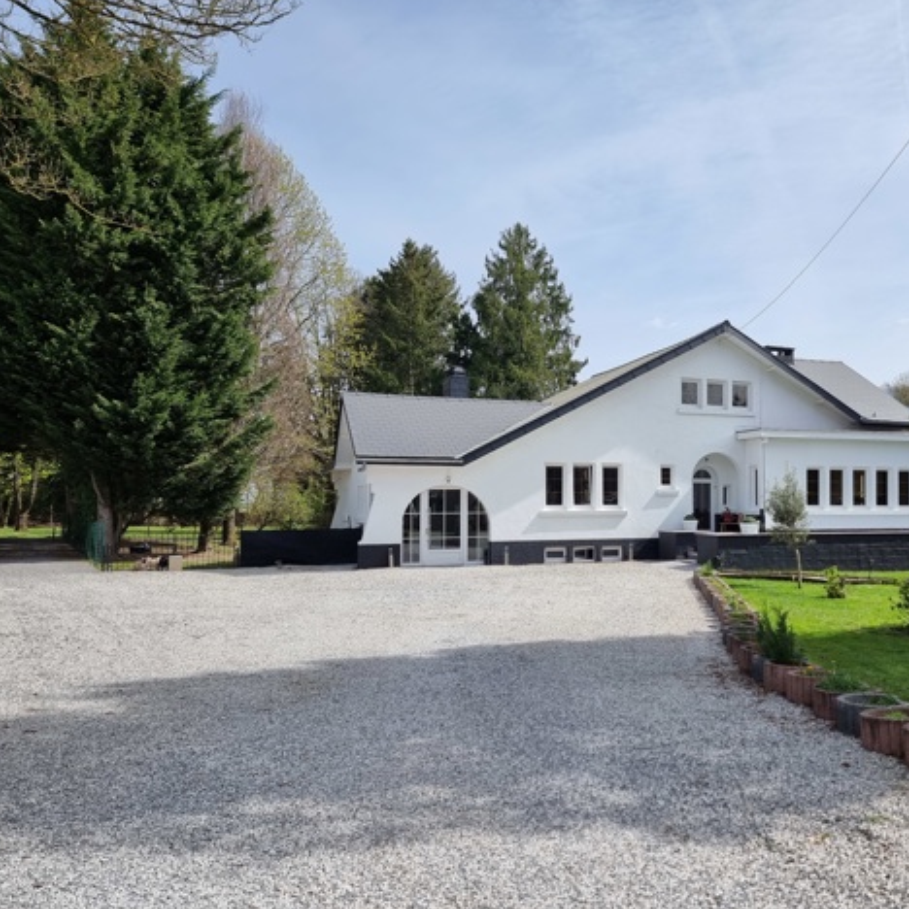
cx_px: 590
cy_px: 460
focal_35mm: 29
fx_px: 862
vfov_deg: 55.6
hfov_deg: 54.7
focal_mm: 6.7
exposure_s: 1/1188
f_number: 1.8
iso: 50
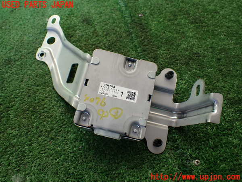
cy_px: 91
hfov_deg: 60.0
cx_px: 121
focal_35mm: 30
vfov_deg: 46.8
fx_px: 210
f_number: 2.3
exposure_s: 1/160
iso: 100
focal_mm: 5.4
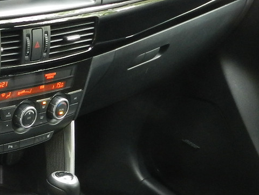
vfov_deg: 15.2
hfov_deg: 18.5
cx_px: -106
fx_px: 718
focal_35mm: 96
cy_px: 178
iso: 400
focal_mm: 5.6
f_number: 3.7
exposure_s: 1/20
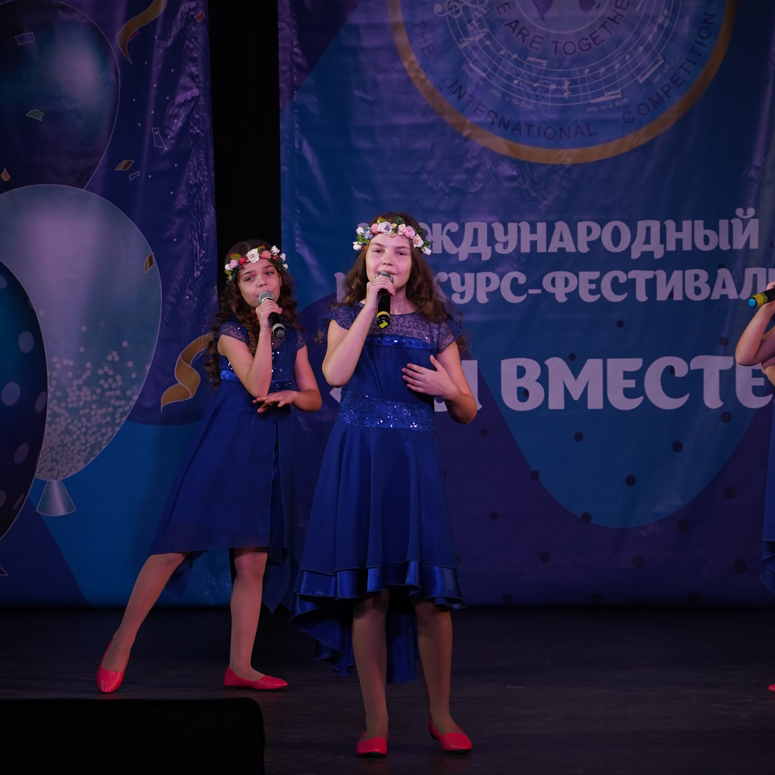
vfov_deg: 9.9
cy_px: 361
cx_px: 466
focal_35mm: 176
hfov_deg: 9.9
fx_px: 4458
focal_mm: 110
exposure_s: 1/250
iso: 1600
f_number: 5.6
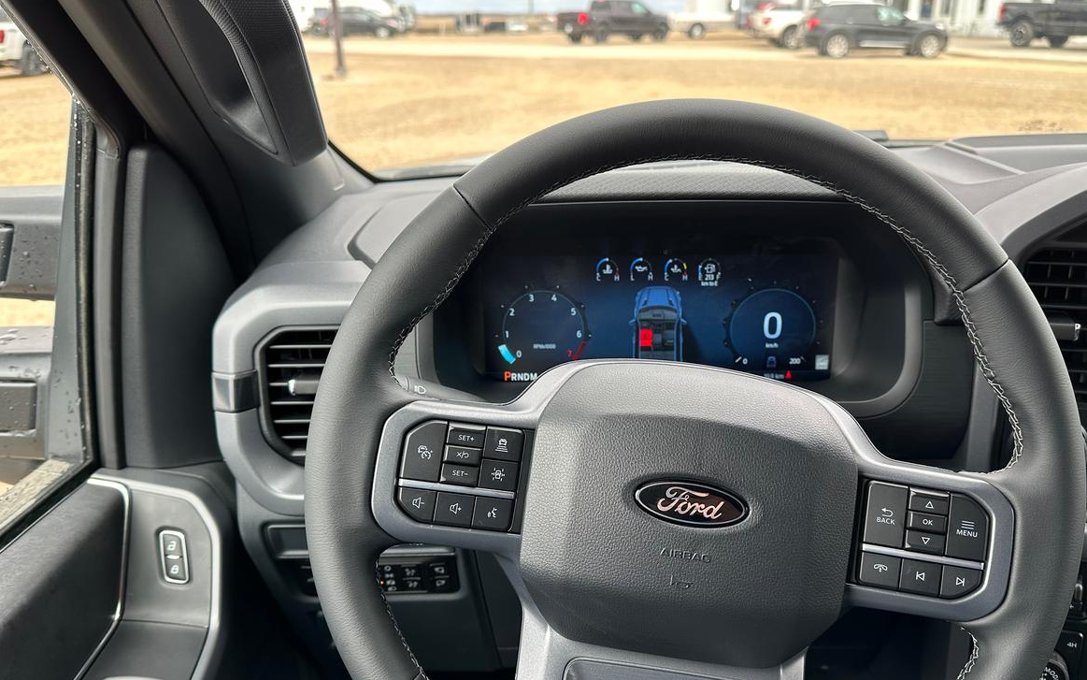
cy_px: 376
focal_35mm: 28
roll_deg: +0.7
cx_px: 597
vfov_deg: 44.5
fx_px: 830
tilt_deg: -22.1
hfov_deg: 66.3
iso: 80
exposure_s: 1/303
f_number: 1.78
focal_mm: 6.86
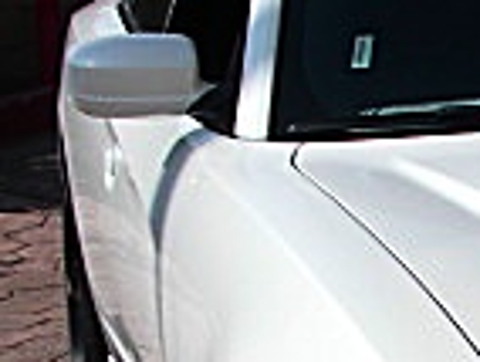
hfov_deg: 11.4
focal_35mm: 162
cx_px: 852
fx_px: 2250
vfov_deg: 9.0
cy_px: 528
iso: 50
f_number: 7.9
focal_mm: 6.3
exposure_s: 1/200
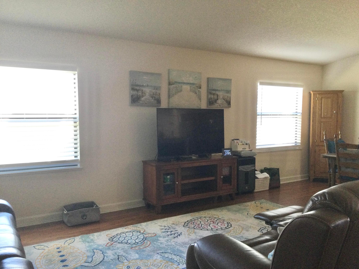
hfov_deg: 58.4
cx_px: 180
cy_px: 134
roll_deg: -2.5
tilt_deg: -3.0
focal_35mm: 31
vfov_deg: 45.4
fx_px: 321
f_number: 2.4
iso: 64
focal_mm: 3.3
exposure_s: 1/30
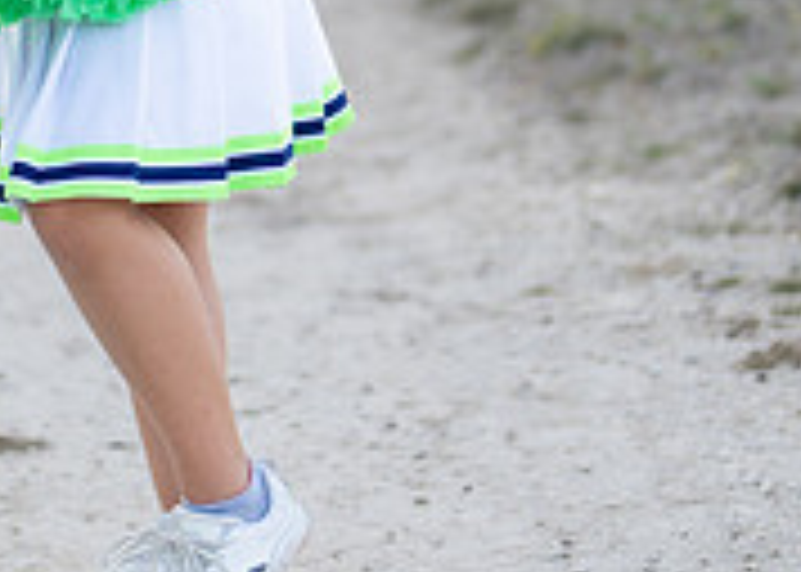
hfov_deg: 9.1
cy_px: -145
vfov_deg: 6.5
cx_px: 98
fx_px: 5026
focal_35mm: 221
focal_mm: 50
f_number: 1.2
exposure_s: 1/1000
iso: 100
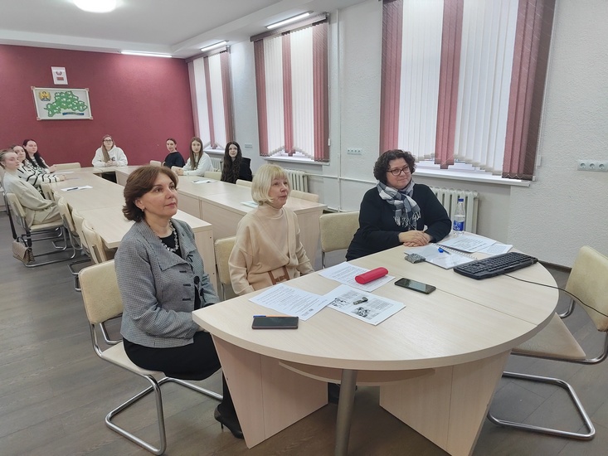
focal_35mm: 23
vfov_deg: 58.9
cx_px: 304
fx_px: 404
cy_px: 228
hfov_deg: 73.9
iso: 1206
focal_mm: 5.52
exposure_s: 1/100
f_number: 1.9
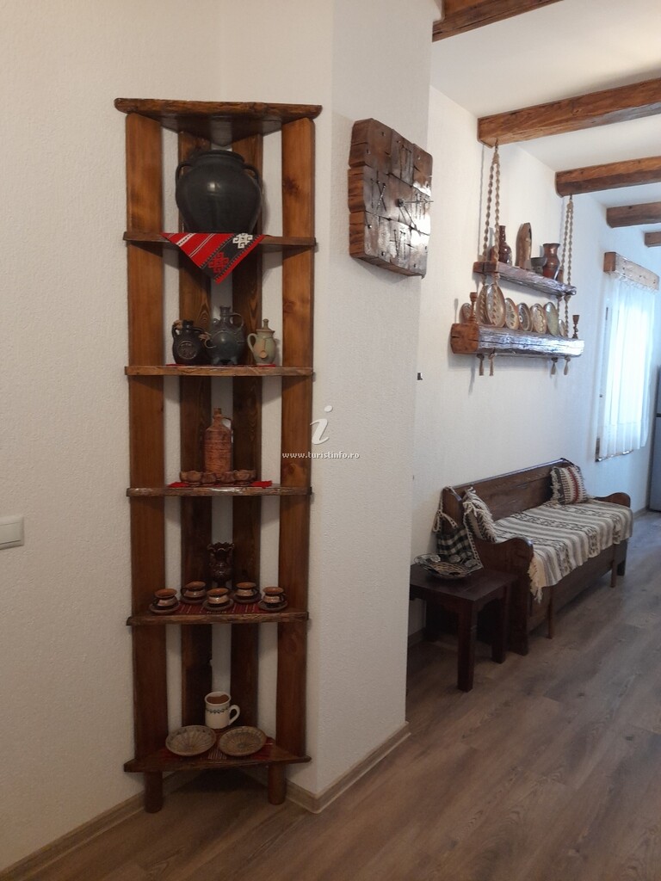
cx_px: 330
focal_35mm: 25
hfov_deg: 54.9
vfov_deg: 69.4
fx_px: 637
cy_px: 440
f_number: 2
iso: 250
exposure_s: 1/50
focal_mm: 4.6
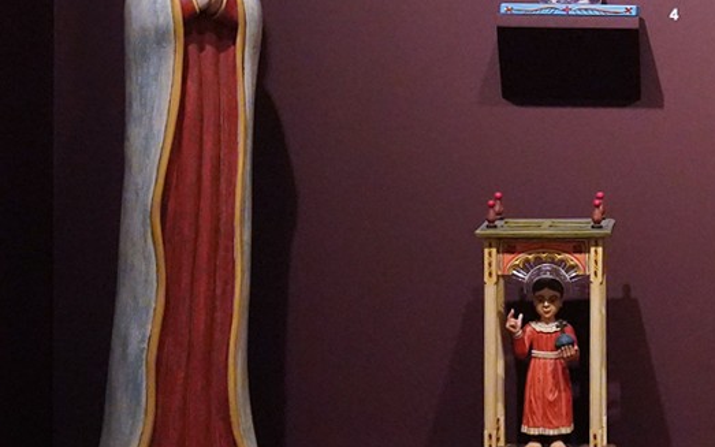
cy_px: -40
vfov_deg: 11.4
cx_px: 864
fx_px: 2202
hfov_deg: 17.6
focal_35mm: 113
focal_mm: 29
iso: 10000
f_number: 5
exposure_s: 1/80
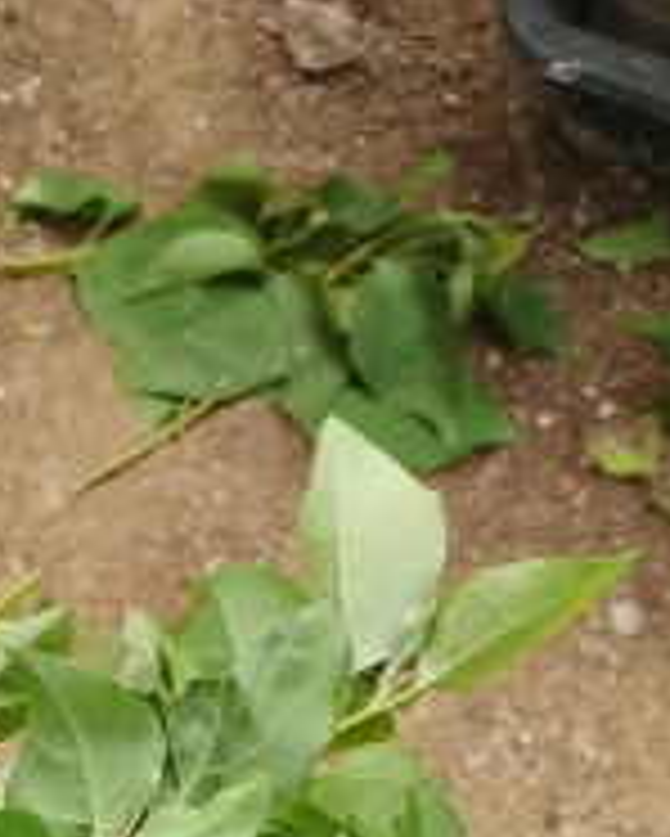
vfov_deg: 10.5
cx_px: -895
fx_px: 3740
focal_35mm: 151
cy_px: 2171
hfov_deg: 9.2
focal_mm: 5.58
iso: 50
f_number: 1.8
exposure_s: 1/1043
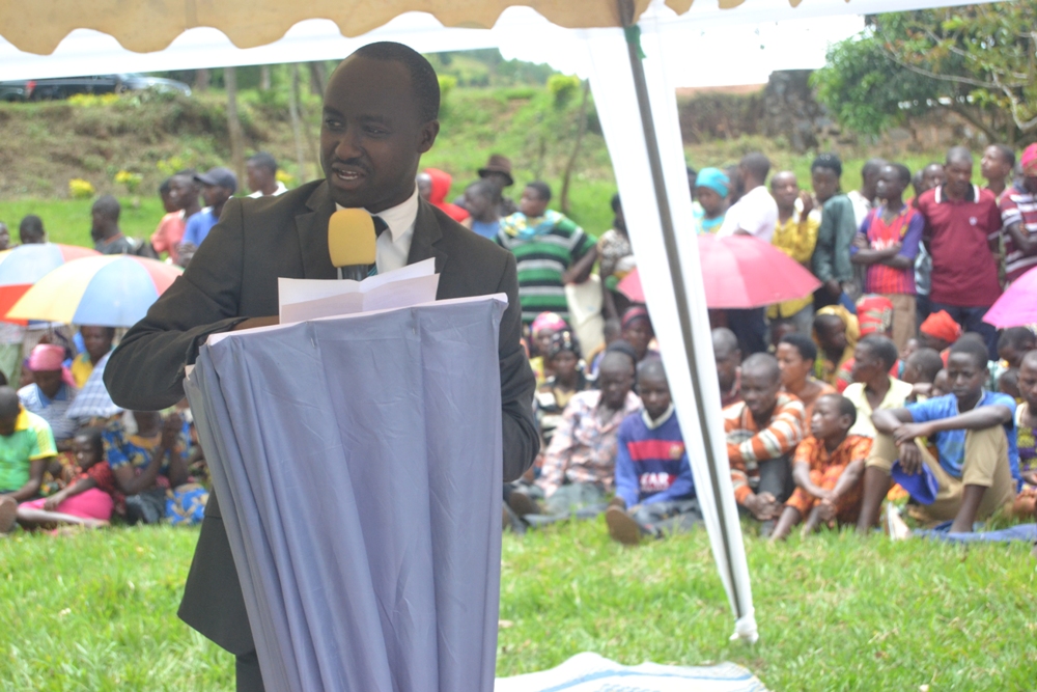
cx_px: 518
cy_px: 346
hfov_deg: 24.6
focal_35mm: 82
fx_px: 2377
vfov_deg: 16.6
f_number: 5.6
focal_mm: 55
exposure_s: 1/1000
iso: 1600
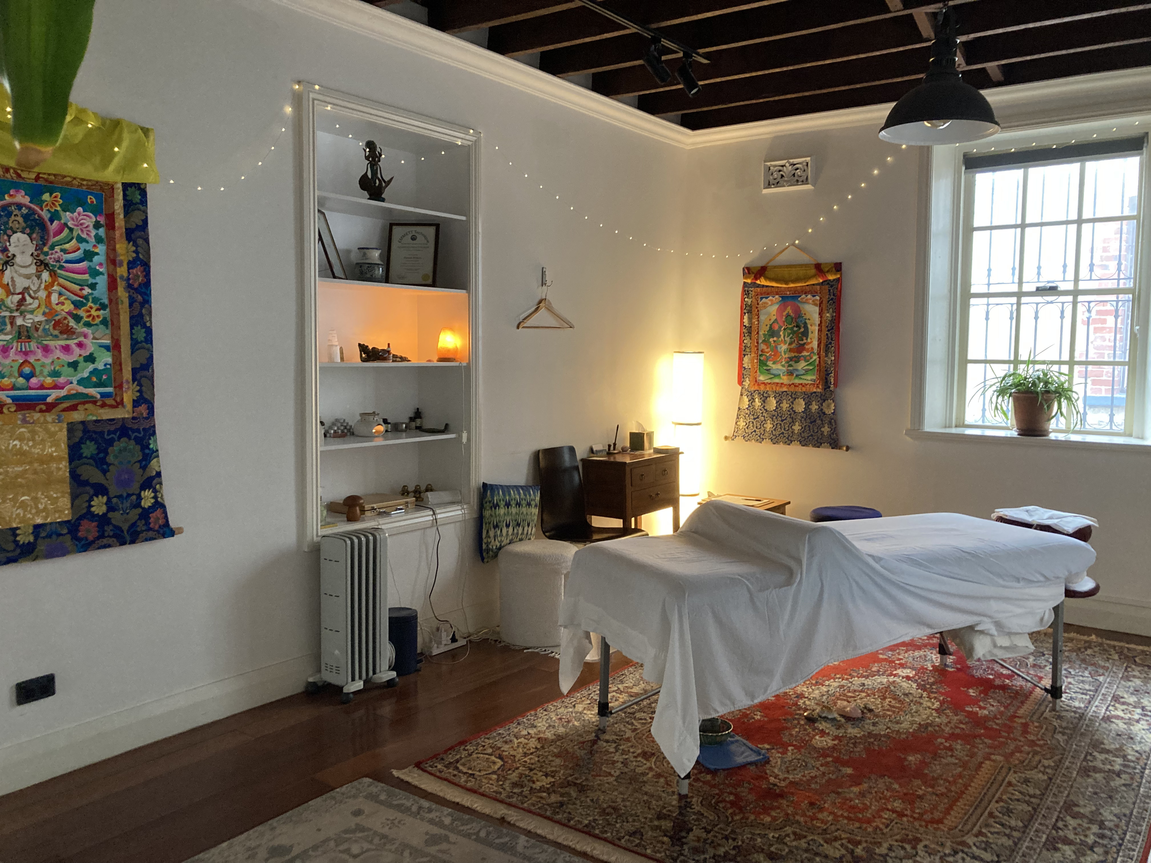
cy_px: 432
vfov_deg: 49.7
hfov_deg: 63.4
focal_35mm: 28
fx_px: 931
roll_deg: -0.2
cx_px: 576
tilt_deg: -5.1
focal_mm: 3.99
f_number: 1.8
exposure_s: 1/33
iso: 250
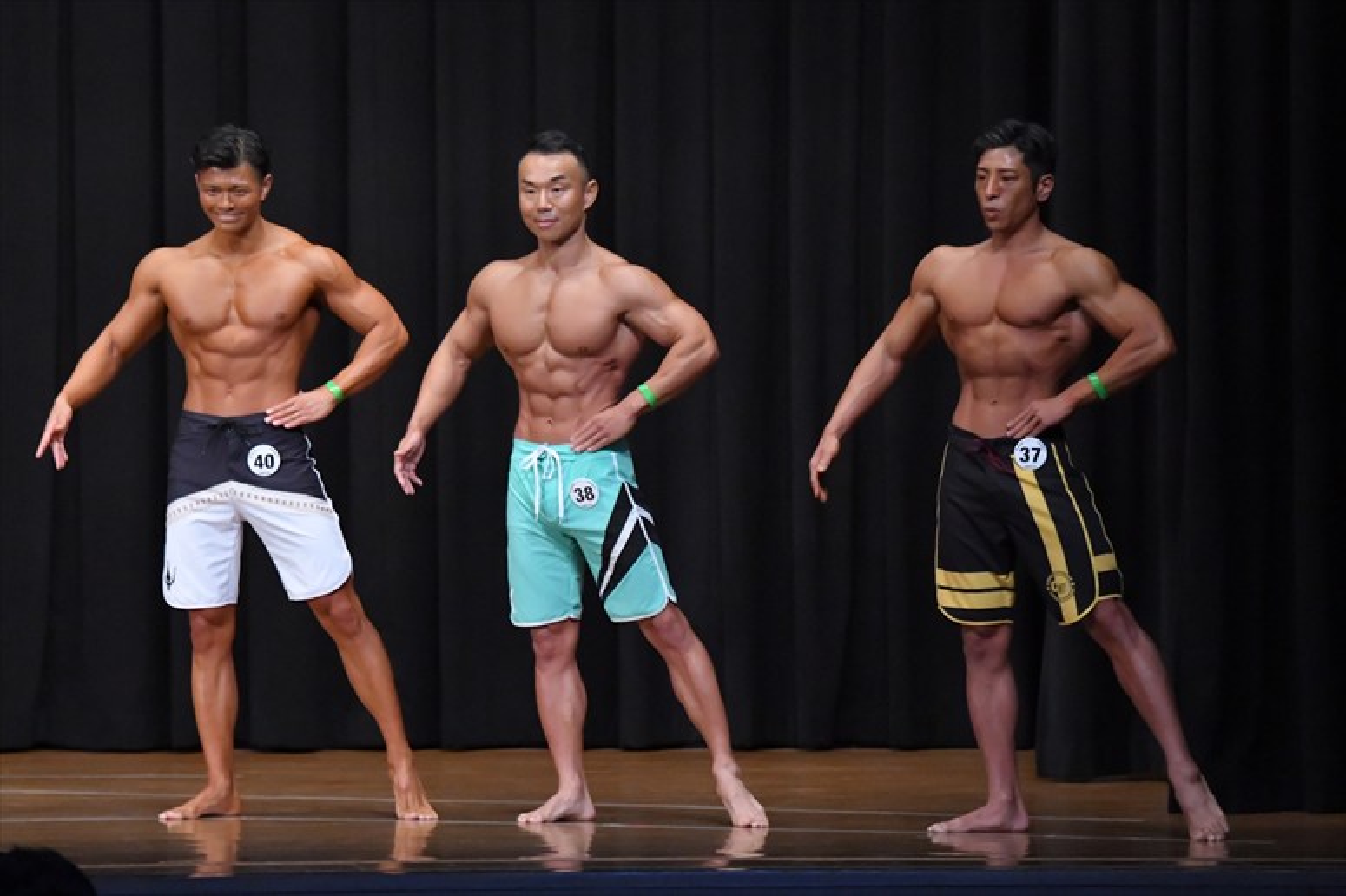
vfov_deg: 6.8
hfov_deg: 10.2
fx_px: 7549
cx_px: 673
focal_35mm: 202
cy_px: 448
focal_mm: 135
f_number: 5.6
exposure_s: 1/400
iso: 8000
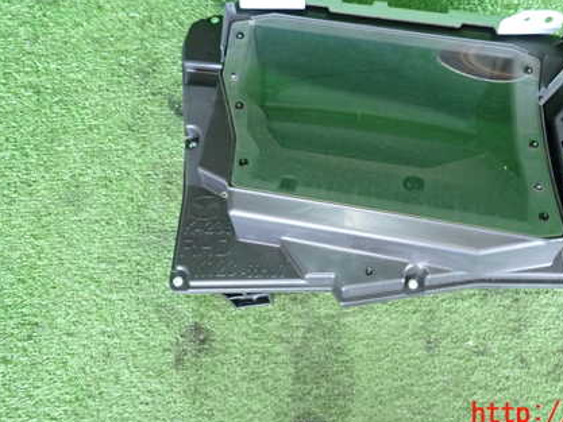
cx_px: 371
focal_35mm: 36
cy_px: 128
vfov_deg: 39.0
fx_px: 586
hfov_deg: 50.5
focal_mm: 4.5
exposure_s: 1/30
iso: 200
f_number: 2
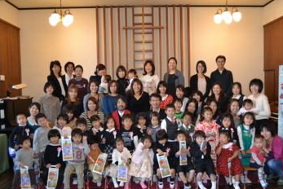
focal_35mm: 38
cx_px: 148
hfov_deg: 50.6
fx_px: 299
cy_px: 105
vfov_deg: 35.1
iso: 2000
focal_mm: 22
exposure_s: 1/60
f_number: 3.8
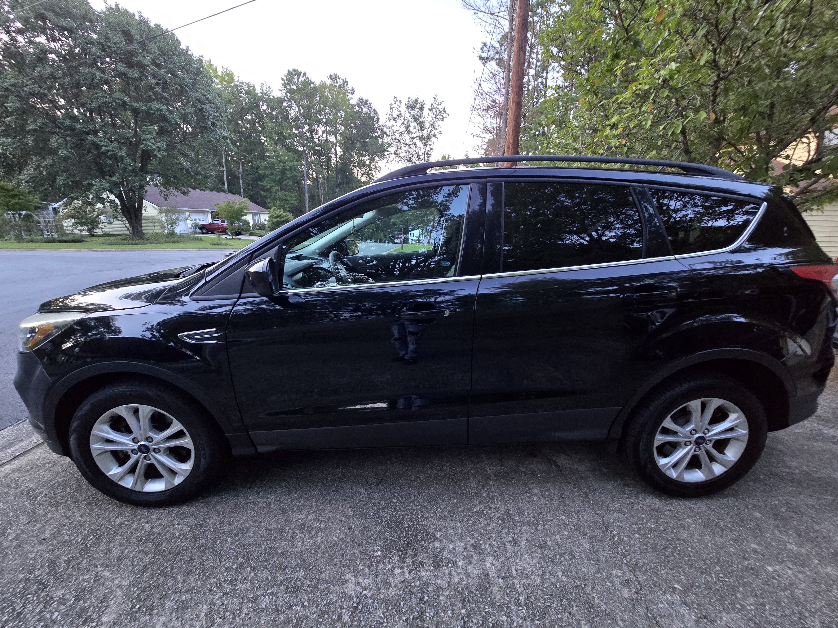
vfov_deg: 89.9
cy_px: 314
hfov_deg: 106.2
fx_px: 315
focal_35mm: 13
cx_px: 419
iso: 1000
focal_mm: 2.2
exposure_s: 1/60
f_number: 2.2
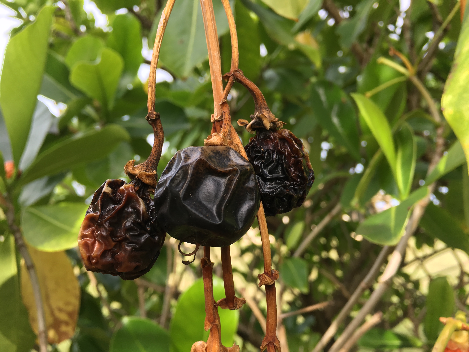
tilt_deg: +7.6
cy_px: 176
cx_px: 234
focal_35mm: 29
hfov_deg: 61.7
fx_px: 393
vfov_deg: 48.2
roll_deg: +3.5
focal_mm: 4.15
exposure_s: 1/185
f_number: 2.2
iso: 25
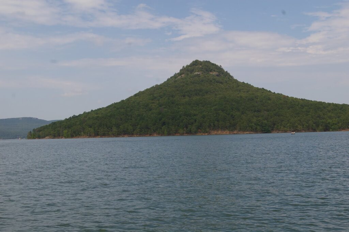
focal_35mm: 52
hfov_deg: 37.9
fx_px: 509
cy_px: 116
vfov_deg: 25.7
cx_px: 174
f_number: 9.5
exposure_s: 1/500
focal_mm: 35
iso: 200
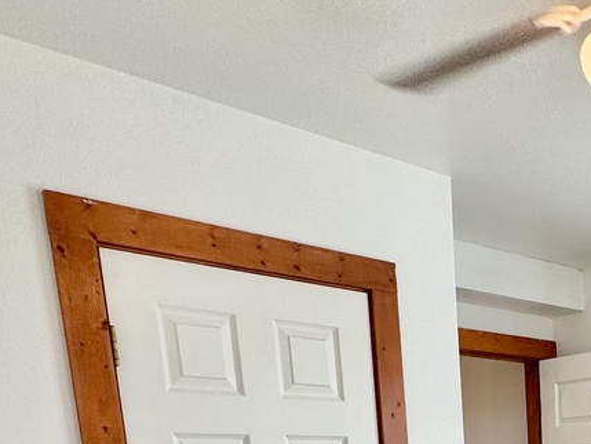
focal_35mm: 47
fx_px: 803
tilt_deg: -12.9
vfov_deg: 24.8
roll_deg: +1.0
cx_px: 608
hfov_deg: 35.9
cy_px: 643
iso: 100
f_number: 2.2
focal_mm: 2.22
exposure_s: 1/120
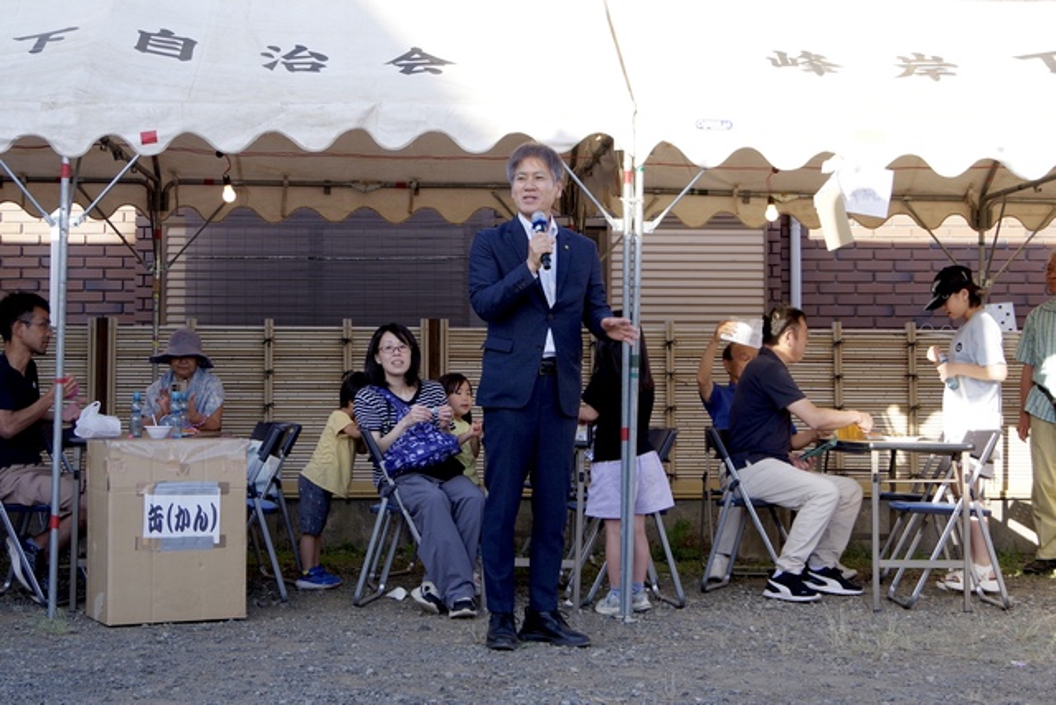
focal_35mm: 42
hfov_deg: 46.4
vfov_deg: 31.9
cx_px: 528
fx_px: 1232
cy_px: 352
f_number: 5
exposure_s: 1/200
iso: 100
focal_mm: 28
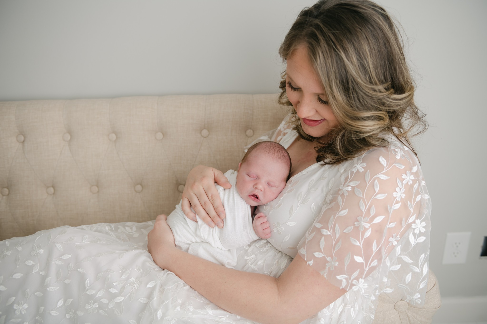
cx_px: 244
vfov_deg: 41.1
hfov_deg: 58.7
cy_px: 162
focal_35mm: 32
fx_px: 433
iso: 320
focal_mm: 32
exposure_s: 1/200
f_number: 3.5
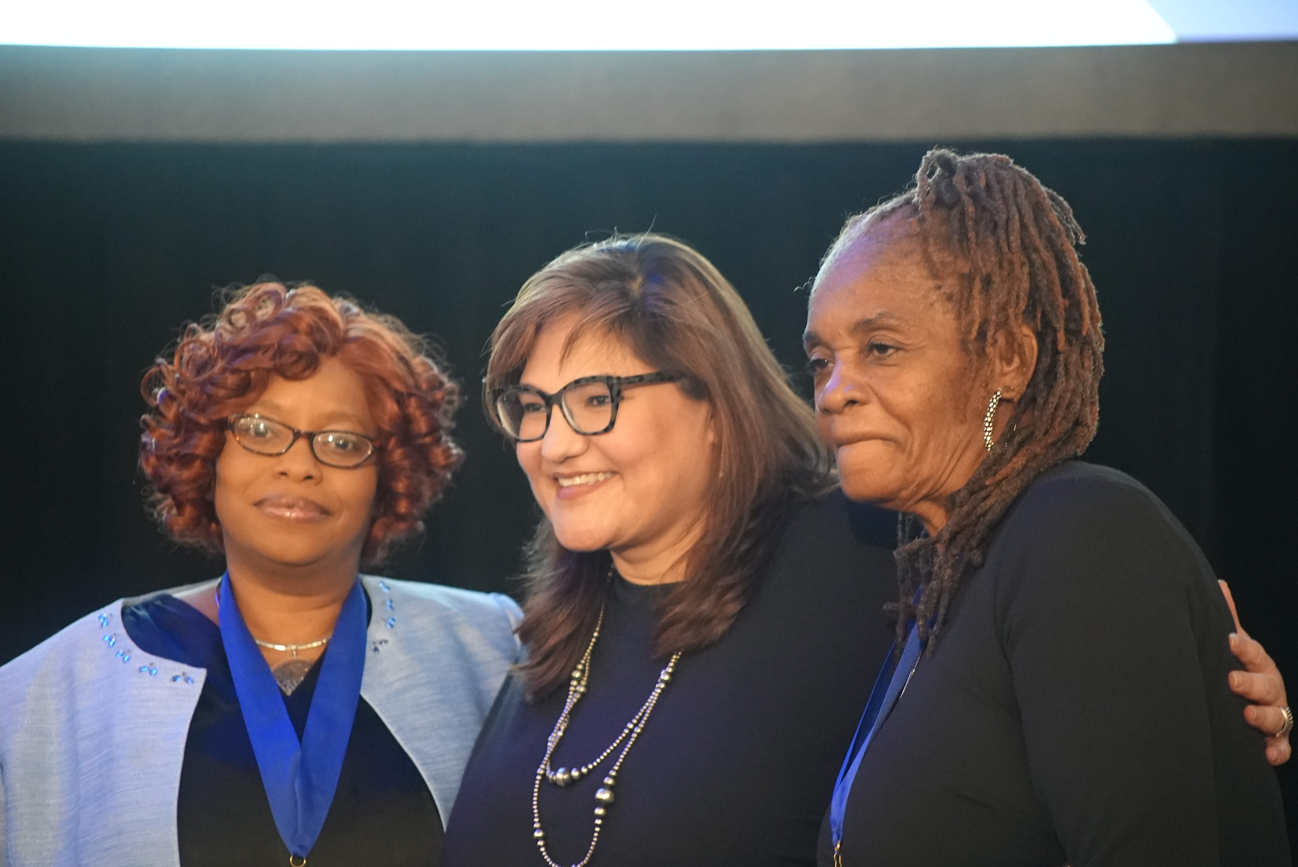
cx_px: 649
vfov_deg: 10.2
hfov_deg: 15.2
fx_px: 4870
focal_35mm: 135
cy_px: 434
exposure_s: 1/30
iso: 12800
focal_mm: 135
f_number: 4.5
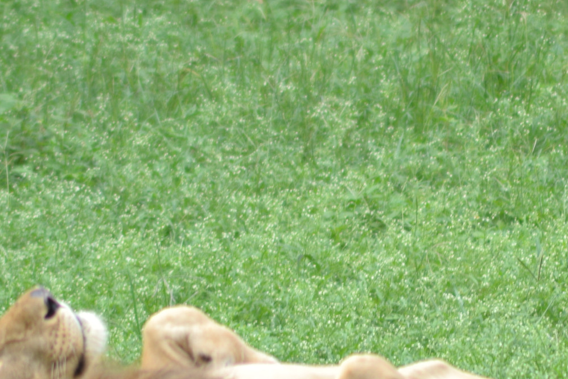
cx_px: 327
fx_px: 14560
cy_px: 241
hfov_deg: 2.2
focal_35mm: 923
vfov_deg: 1.5
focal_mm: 300
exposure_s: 1/200
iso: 200
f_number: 5.6
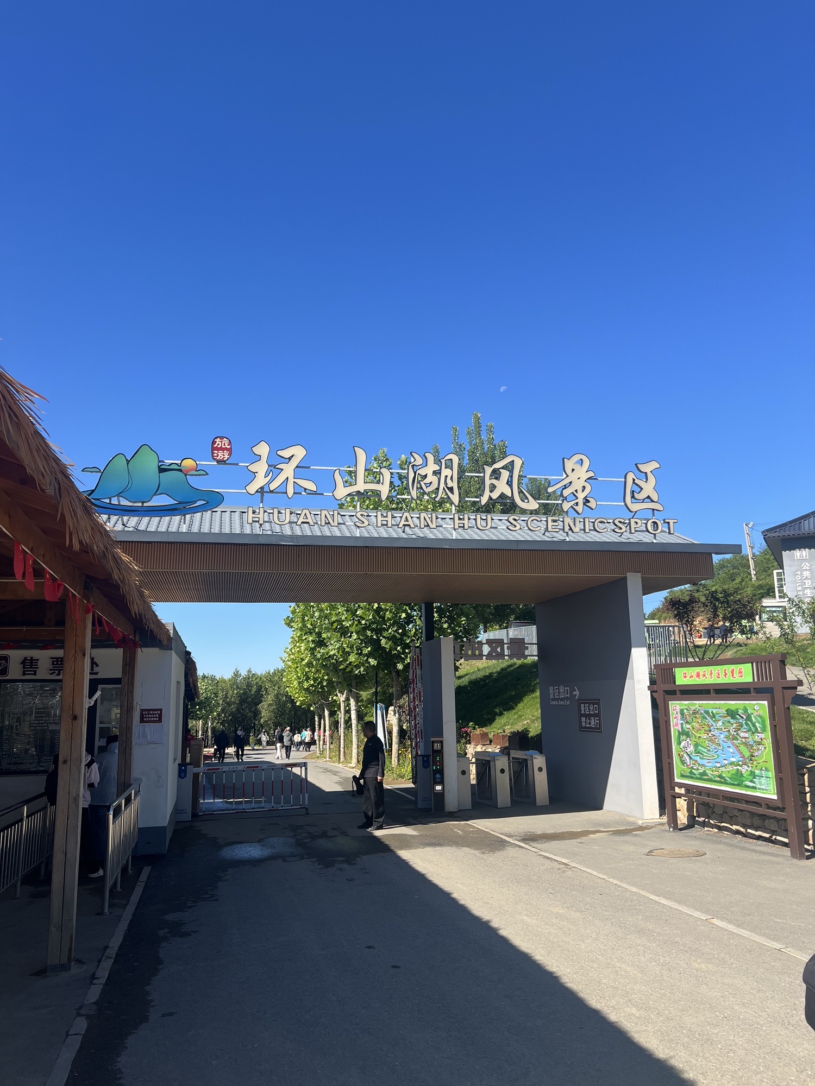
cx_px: 408
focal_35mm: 26
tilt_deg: +10.8
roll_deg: +0.7
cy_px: 543
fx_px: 816
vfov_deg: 67.3
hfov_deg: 53.1
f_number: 1.5
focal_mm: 5.7
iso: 50
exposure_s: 1/2994
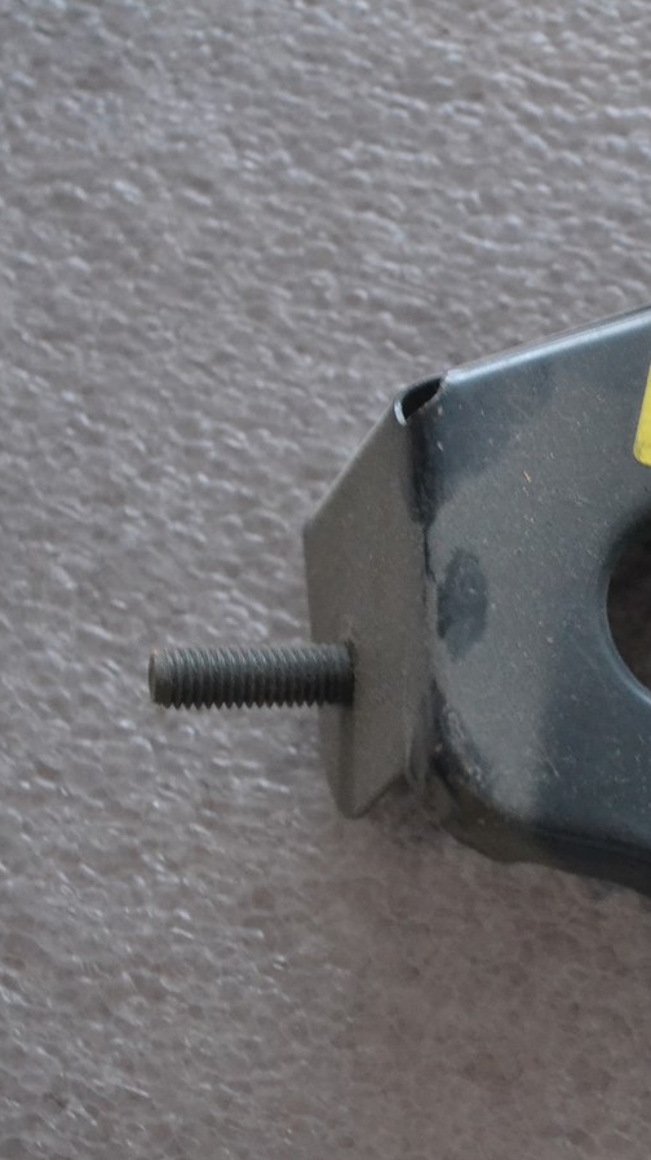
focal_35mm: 83
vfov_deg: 25.7
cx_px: 731
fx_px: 2543
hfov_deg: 14.2
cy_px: 579
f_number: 5
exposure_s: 1/20
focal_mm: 35
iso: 3200
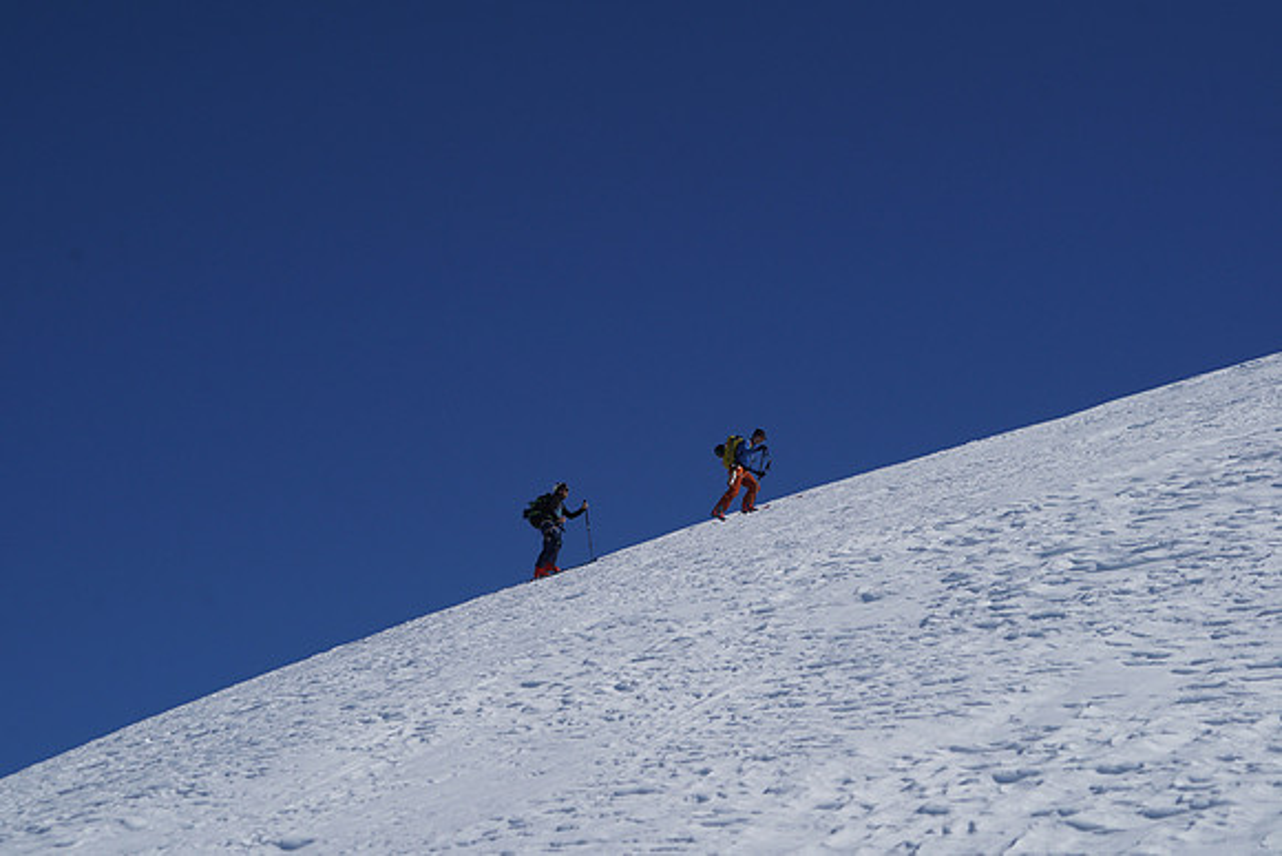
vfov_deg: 14.7
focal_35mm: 93
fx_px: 3312
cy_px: 428
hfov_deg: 21.9
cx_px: 641
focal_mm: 93
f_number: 8
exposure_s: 1/1000
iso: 320
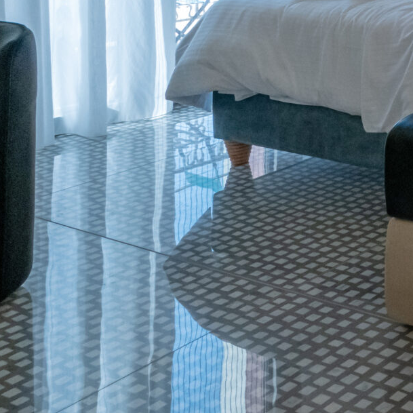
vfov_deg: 28.2
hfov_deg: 19.4
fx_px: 675
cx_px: 821
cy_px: -120
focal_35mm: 50
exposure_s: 1/125
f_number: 11
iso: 2500
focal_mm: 14
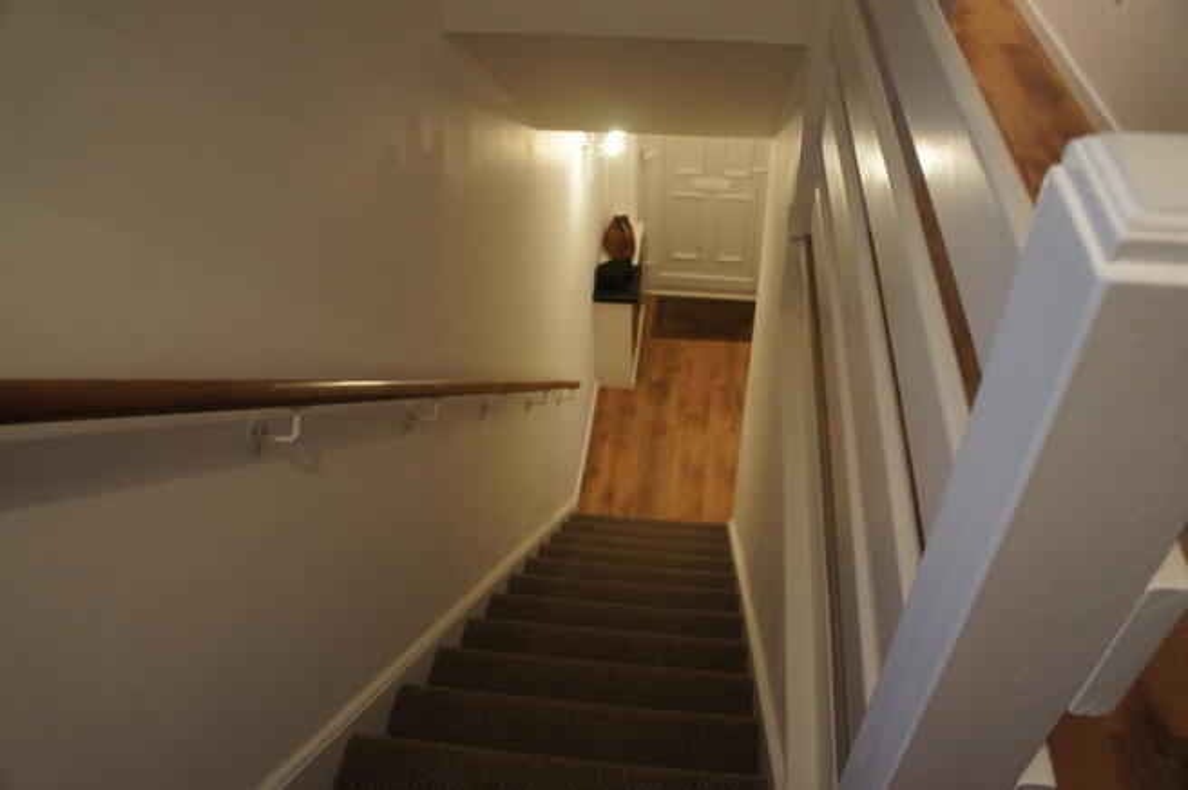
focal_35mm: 27
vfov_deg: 47.8
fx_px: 890
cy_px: 395
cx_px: 594
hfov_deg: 67.4
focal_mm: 18
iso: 500
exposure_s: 1/30
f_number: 3.5
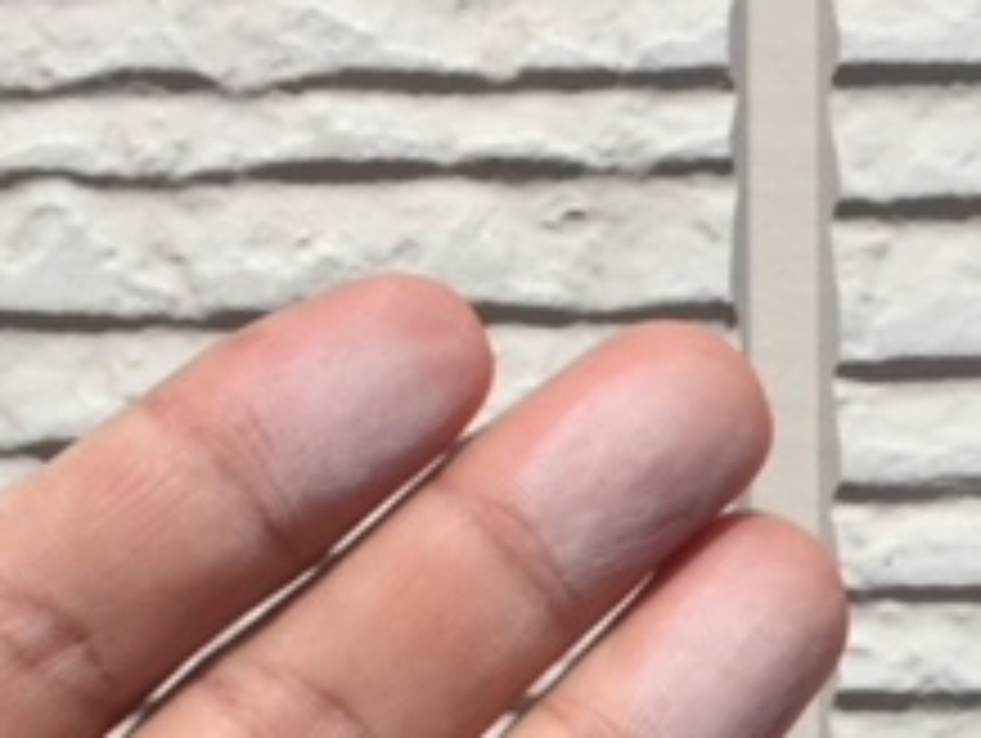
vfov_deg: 16.9
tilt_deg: -4.4
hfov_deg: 23.0
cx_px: 598
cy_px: 783
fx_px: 2412
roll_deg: +0.1
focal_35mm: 85
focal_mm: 4.15
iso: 32
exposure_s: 1/4405
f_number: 2.2
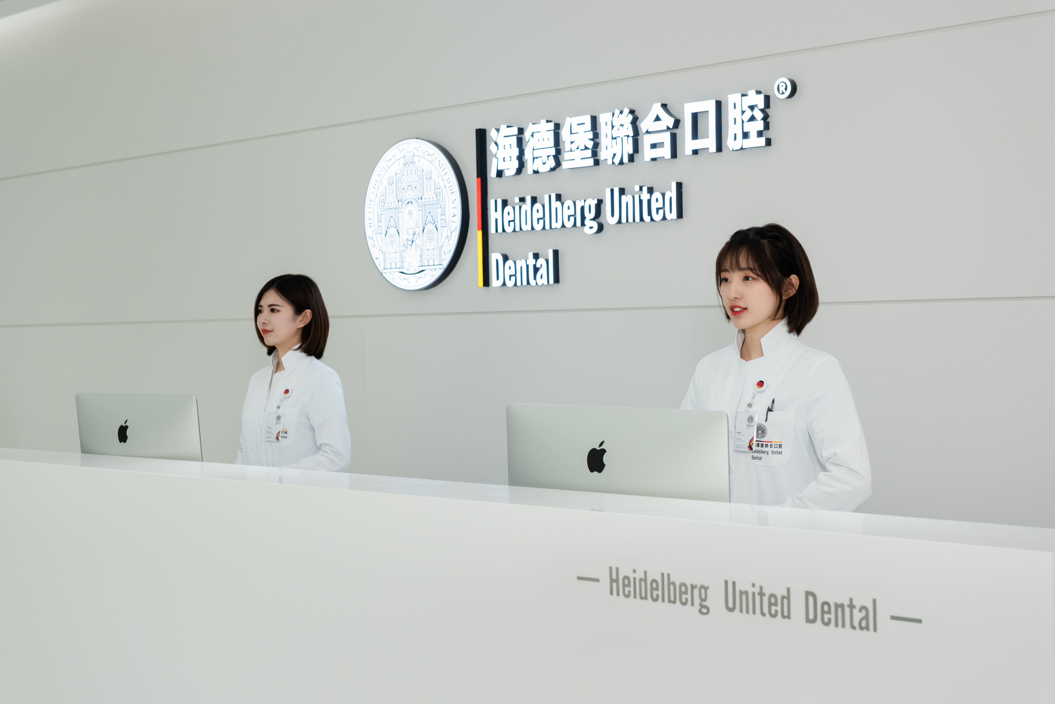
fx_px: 1700
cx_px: 528
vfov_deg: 23.4
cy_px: 352
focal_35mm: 58
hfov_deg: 34.5
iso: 500
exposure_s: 1/160
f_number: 5.6
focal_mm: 58
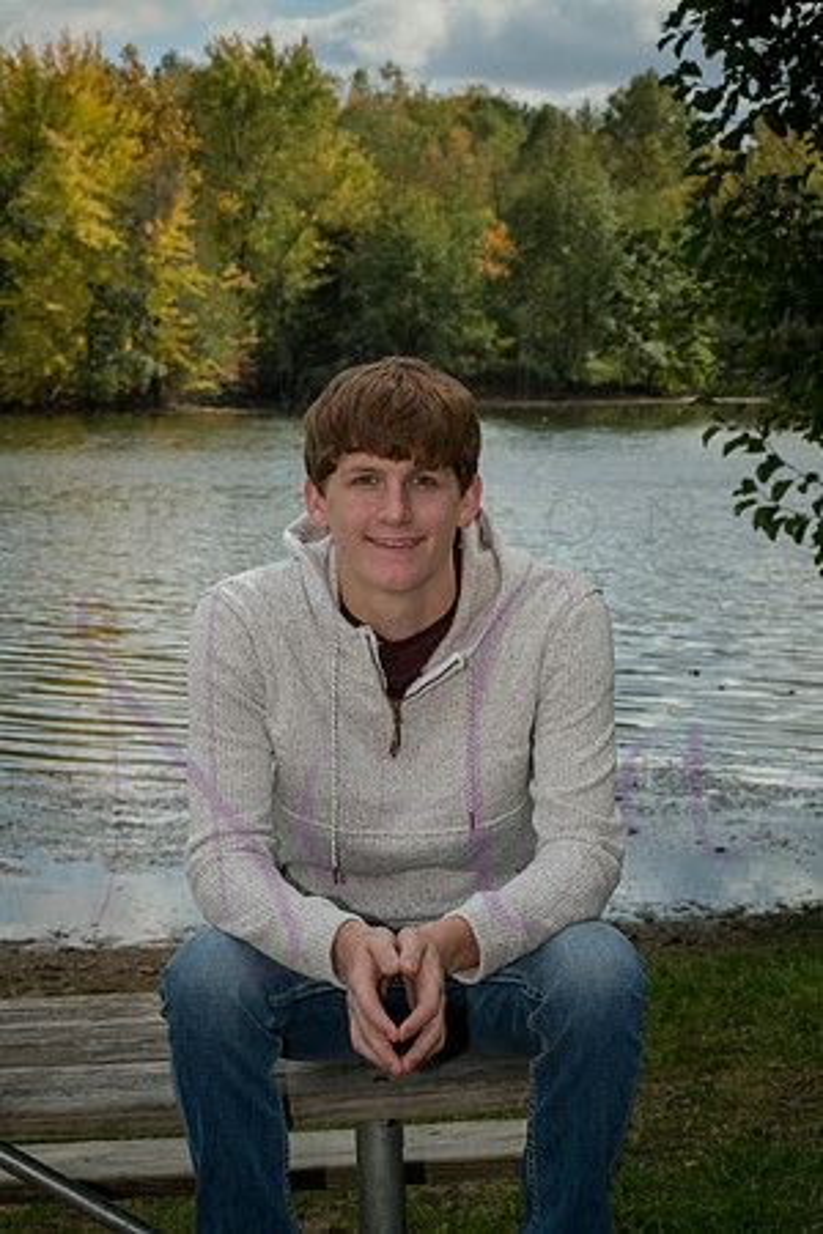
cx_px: 412
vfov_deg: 25.4
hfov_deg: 17.1
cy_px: 617
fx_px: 2743
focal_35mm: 80
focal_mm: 80
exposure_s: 1/640
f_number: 14
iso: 800
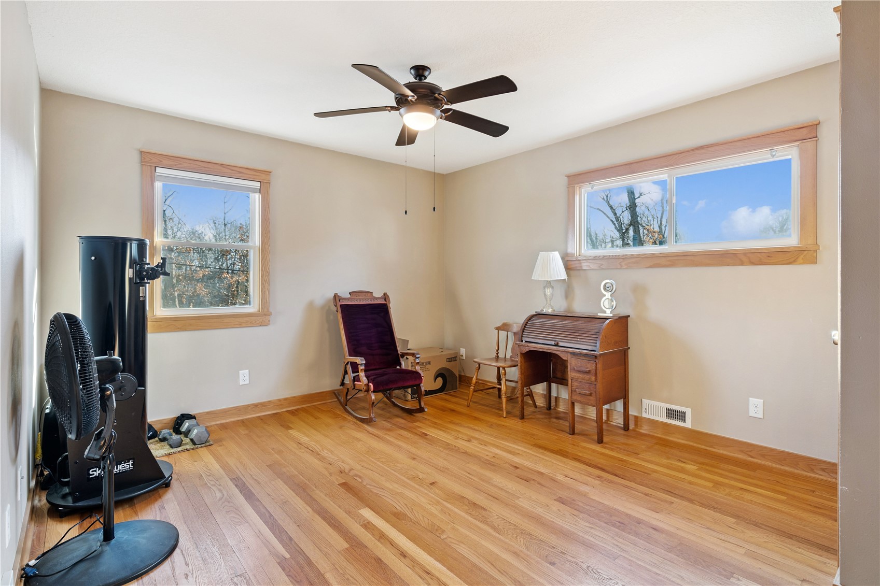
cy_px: 293
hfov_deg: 93.3
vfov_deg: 70.4
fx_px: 415
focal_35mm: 17
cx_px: 440
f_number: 8
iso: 400
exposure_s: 1/13
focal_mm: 17
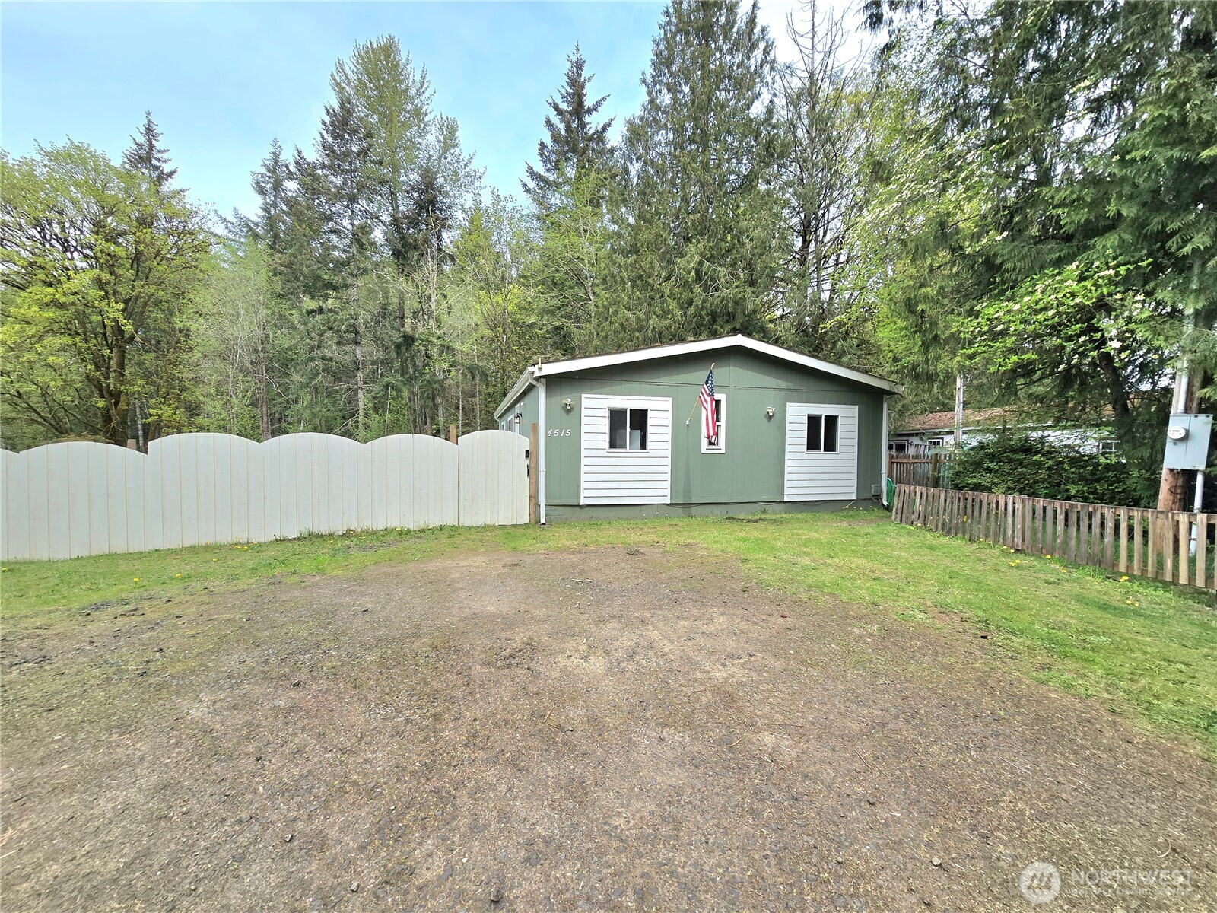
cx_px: 608
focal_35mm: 13
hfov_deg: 106.2
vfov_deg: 89.9
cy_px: 456
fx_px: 457
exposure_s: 1/1250
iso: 50
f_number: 2.2
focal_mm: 2.2
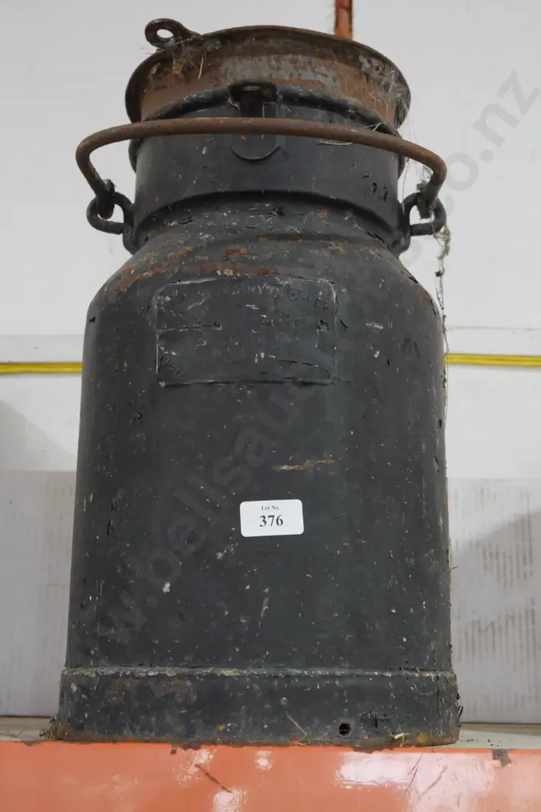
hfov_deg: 29.2
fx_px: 1037
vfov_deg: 42.8
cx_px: 282
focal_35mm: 46
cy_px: 407
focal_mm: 22
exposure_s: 1/60
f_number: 4.7
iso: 1600
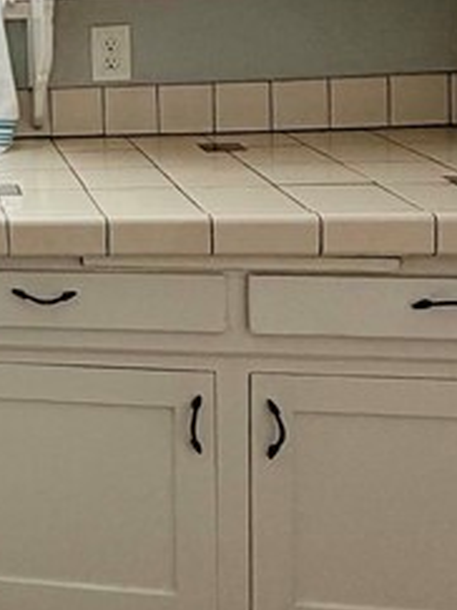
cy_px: 53
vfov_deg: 31.1
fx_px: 1039
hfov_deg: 19.1
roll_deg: +4.4
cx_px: -359
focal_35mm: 59
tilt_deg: -6.5
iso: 40
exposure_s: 1/206
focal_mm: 2.22
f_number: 2.2
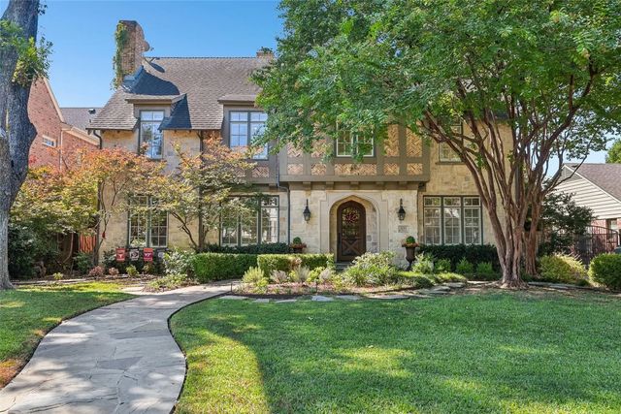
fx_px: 405
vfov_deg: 54.1
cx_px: 310
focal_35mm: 24
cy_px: 207
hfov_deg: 74.9
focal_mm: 23.5
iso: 400
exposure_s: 1/200
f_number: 8
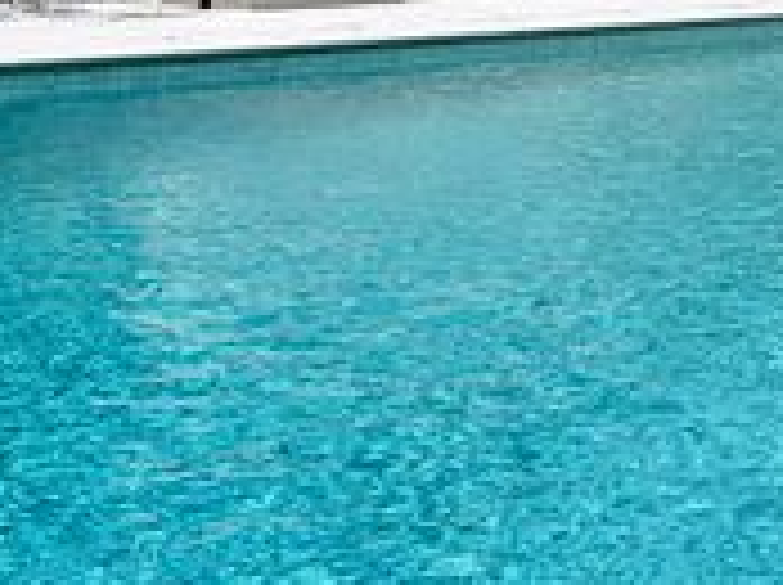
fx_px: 1559
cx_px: 783
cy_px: -65
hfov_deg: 26.7
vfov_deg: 20.2
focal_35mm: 69
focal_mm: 6.76
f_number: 1.78
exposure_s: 1/8130
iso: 80
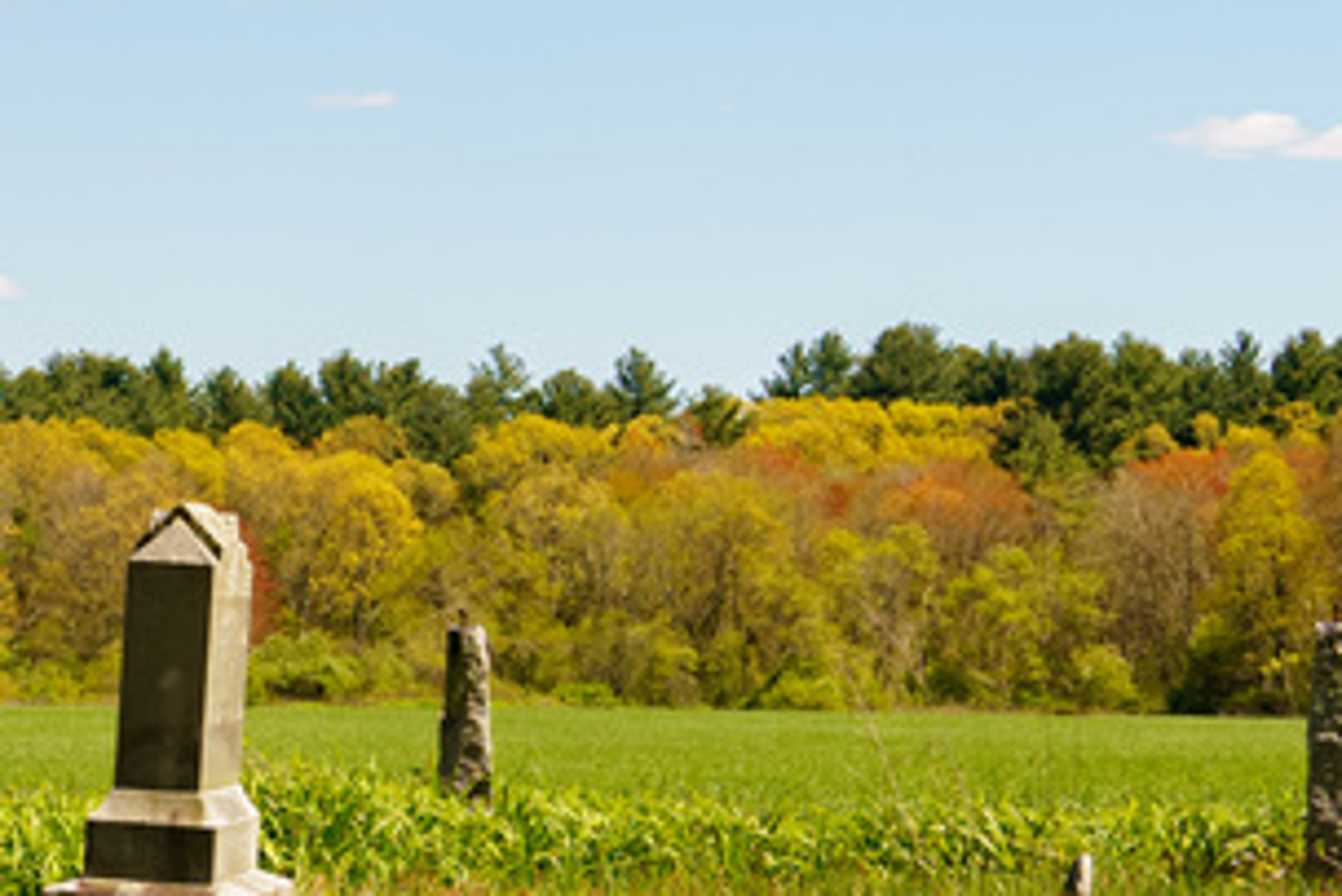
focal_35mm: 160
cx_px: -124
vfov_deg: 8.6
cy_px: 569
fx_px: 5967
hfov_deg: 12.6
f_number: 5.6
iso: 500
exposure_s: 1/250
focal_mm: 27
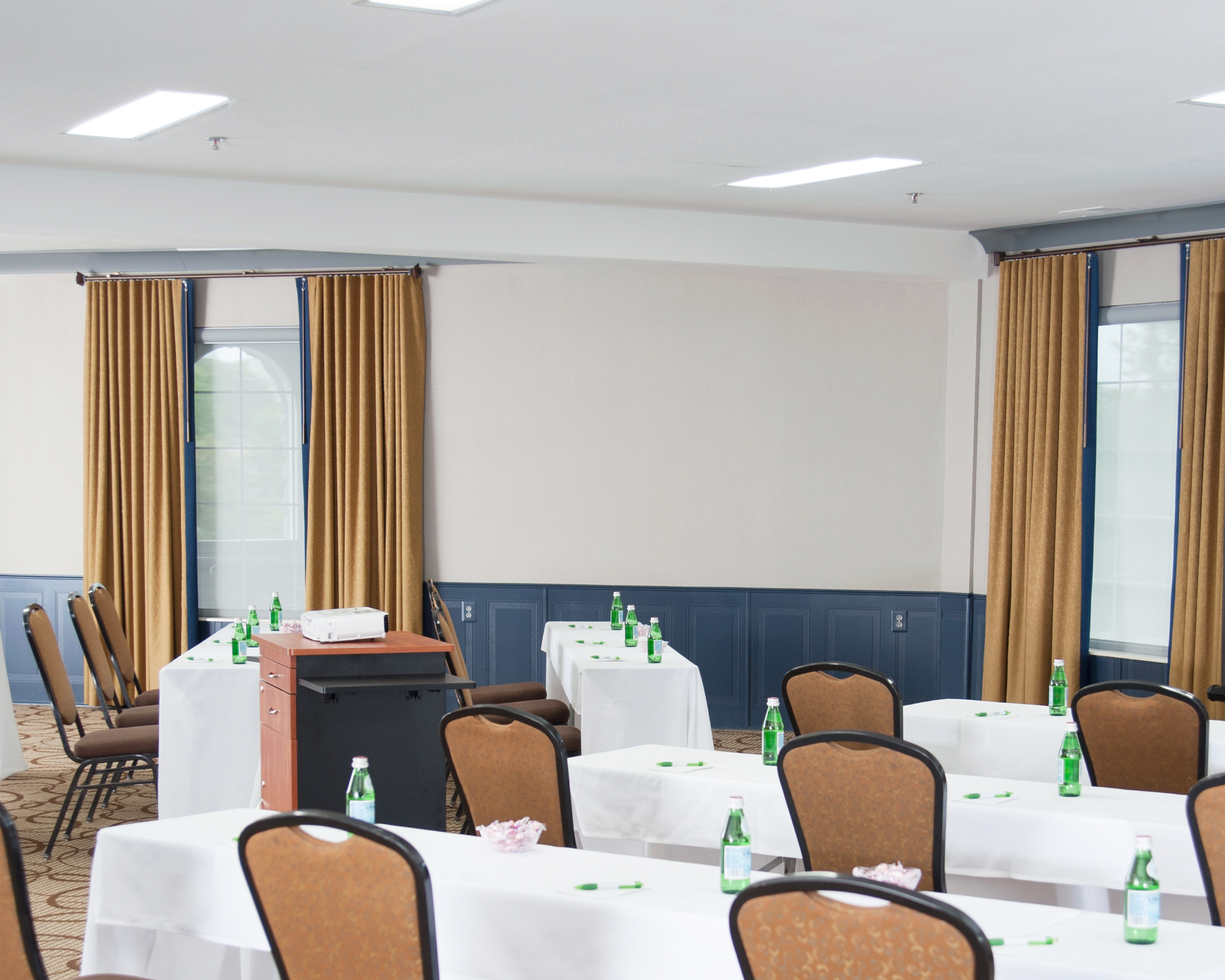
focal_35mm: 63
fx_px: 2284
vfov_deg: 24.1
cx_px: 647
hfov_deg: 30.0
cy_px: 671
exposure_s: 1/40
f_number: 3.2
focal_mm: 35
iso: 200
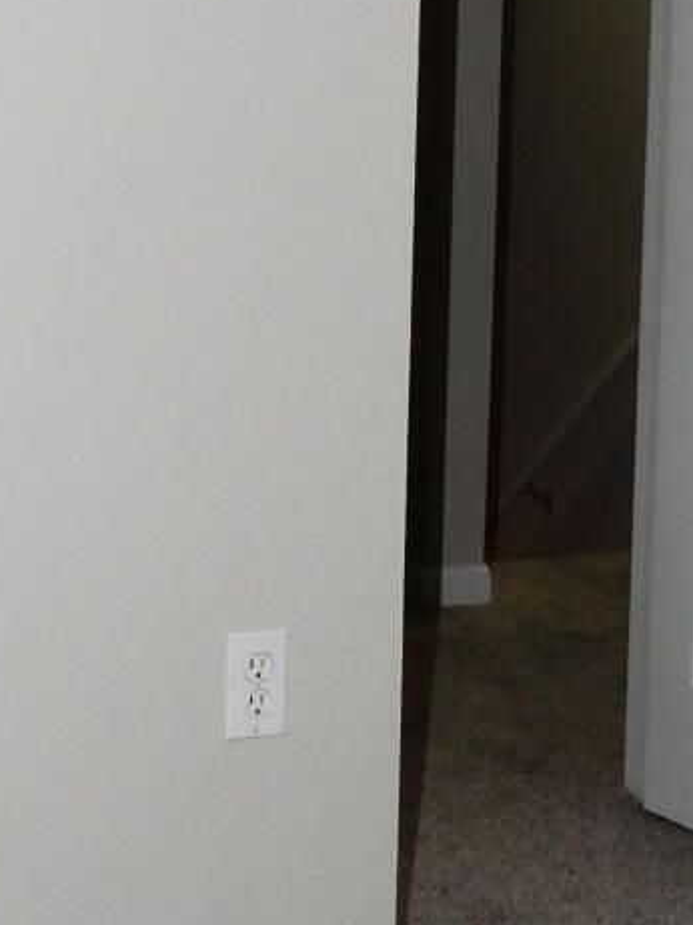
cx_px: 224
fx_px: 2779
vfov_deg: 18.8
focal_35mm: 104
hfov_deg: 14.2
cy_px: 242
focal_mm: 4.3
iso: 200
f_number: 2.8
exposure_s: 1/30
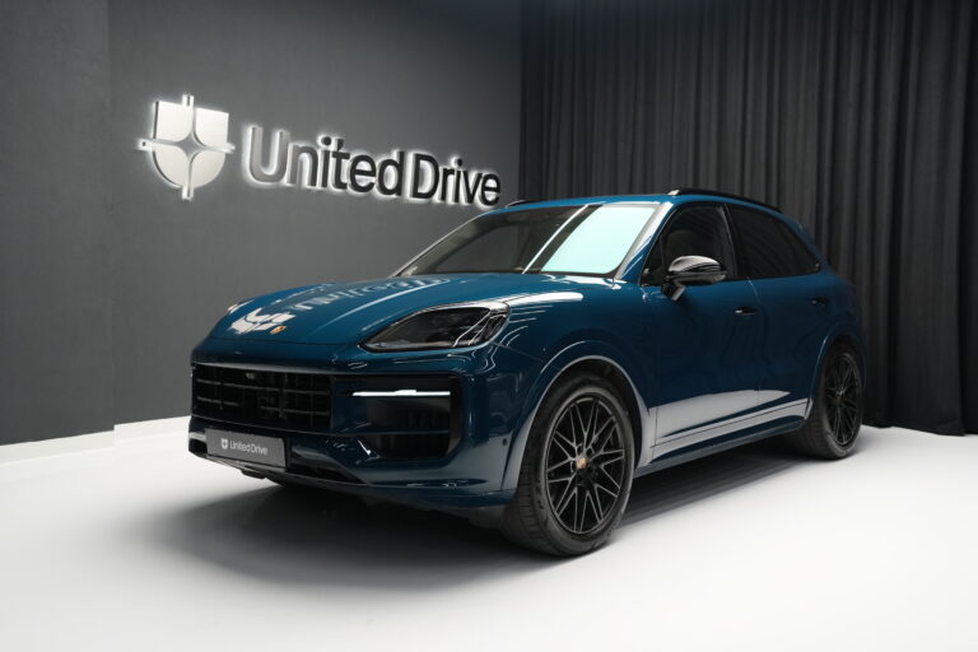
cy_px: 326
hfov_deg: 54.4
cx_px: 489
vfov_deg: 37.9
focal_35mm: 35
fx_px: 951
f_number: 4
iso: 2000
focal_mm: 35
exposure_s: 1/40
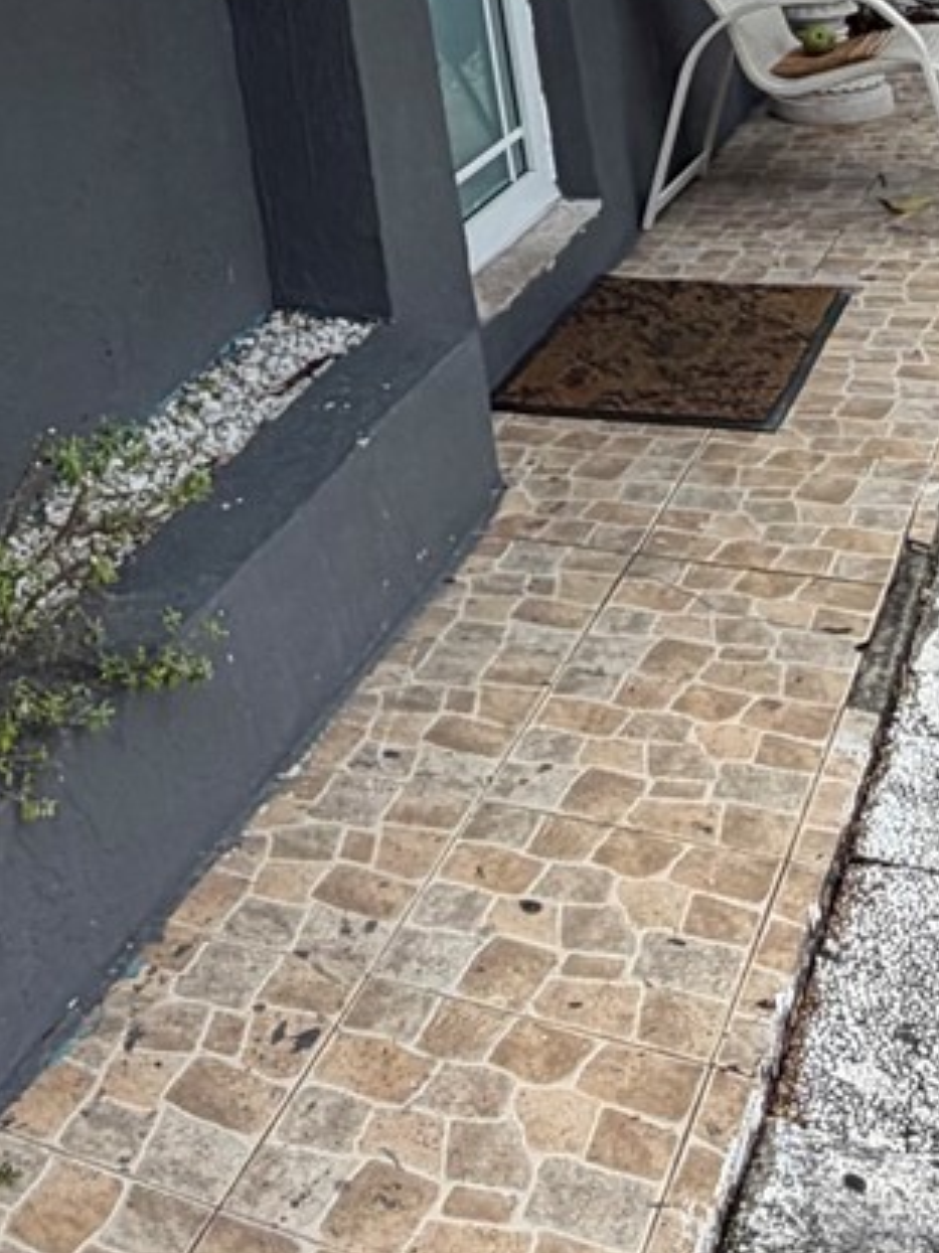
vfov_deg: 29.4
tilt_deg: +3.0
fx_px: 1954
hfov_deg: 25.5
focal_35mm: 54
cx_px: -30
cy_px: -335
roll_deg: +6.7
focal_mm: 2.22
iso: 40
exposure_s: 1/770
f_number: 2.2
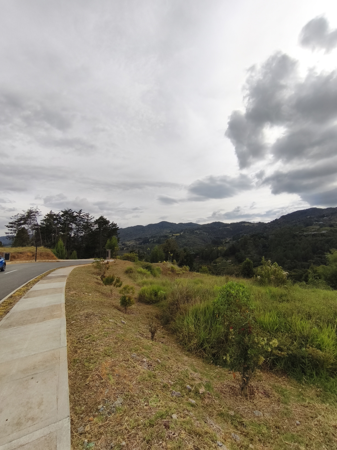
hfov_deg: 81.7
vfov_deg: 98.2
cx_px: 168
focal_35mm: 15
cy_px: 225
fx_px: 195
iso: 50
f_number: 2.2
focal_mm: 1.91
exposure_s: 1/2506
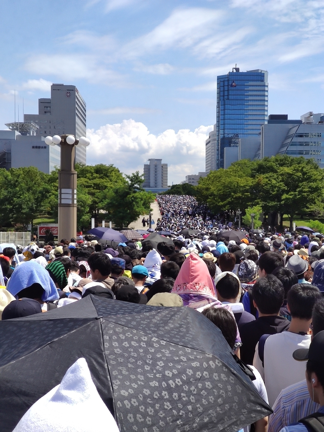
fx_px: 187
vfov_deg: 98.2
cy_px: 216
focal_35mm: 15
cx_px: 162
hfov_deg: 81.7
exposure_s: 1/1130
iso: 100
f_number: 2.4
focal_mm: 5.54
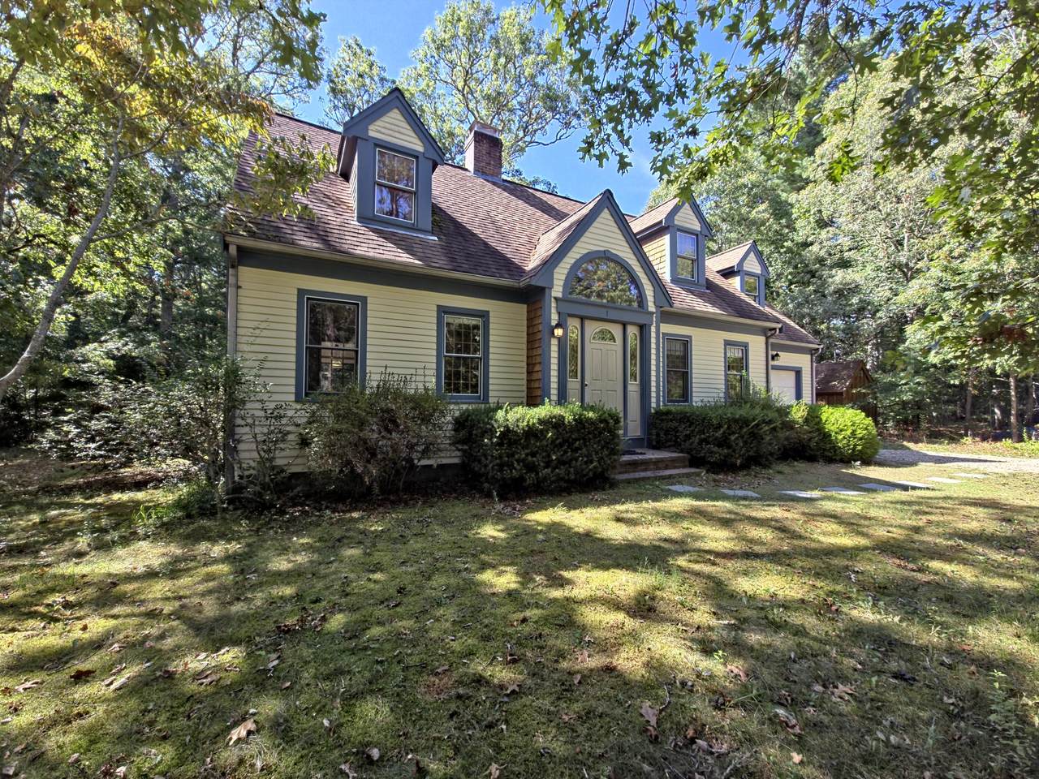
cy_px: 390
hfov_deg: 106.2
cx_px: 520
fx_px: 390
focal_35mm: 13
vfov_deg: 89.9
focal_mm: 2.2
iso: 50
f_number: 2.2
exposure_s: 1/430
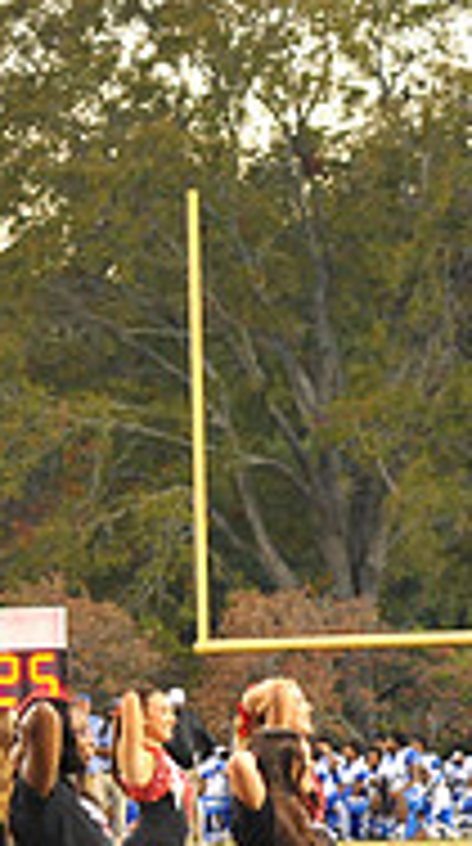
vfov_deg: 6.3
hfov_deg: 3.5
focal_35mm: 340
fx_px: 7606
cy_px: 828
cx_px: -481
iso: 4000
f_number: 6.3
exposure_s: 1/60
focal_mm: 105
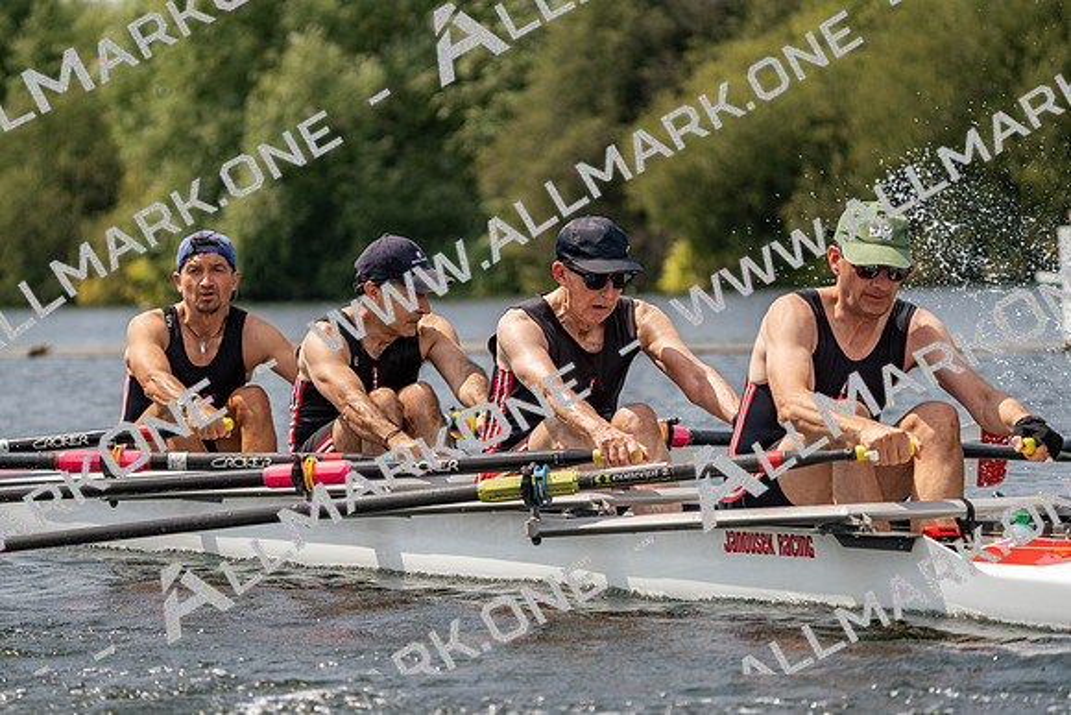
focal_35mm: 200
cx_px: 536
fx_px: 5951
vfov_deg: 6.9
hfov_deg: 10.3
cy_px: 358
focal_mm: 200
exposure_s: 1/1600
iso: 200
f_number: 5.6
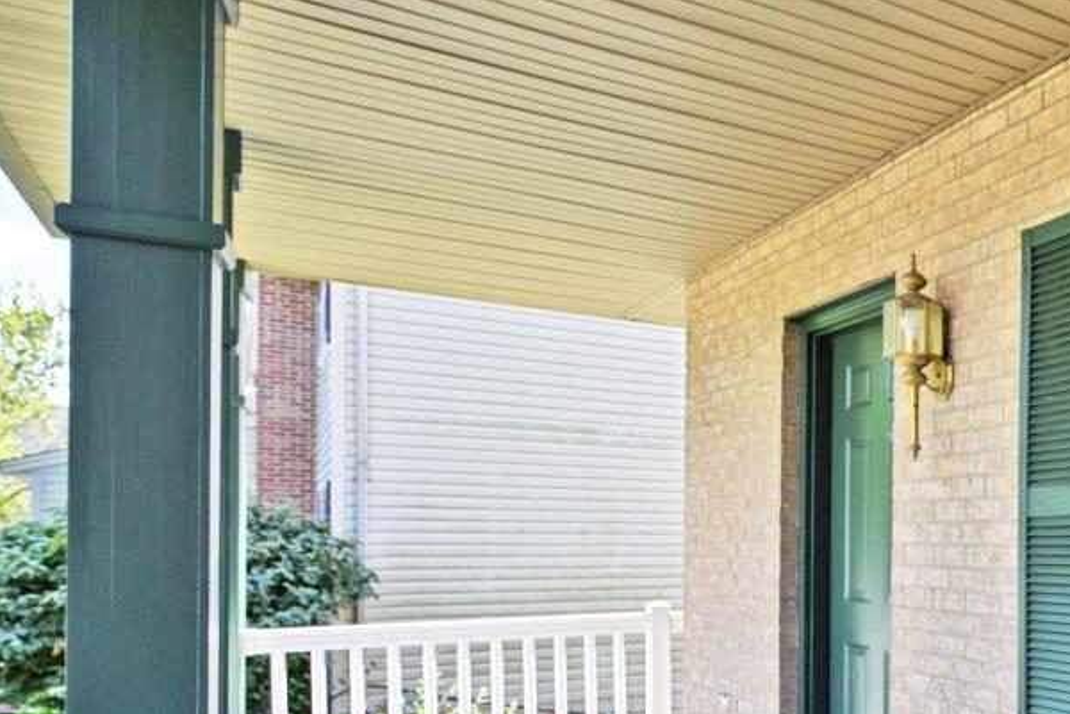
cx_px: 1220
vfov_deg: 36.9
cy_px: 543
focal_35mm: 35
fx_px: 1040
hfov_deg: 41.3
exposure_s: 1/250
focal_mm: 14
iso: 180
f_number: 5.6
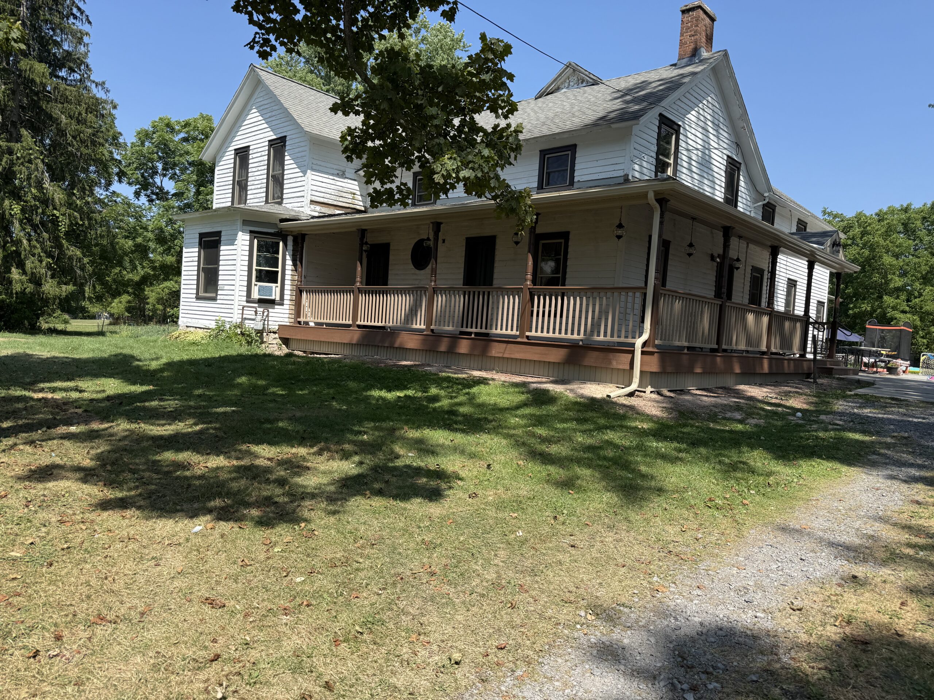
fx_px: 648
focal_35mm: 24
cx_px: 467
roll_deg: -4.2
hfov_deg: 71.6
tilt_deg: -1.1
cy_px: 350
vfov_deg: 56.8
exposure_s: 1/2445
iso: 80
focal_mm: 6.76
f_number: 1.78
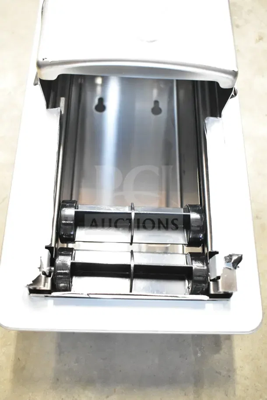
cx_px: 134
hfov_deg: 41.7
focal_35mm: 32
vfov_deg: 59.5
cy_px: 200
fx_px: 350
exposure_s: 1/30
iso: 5600
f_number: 3.8
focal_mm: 21
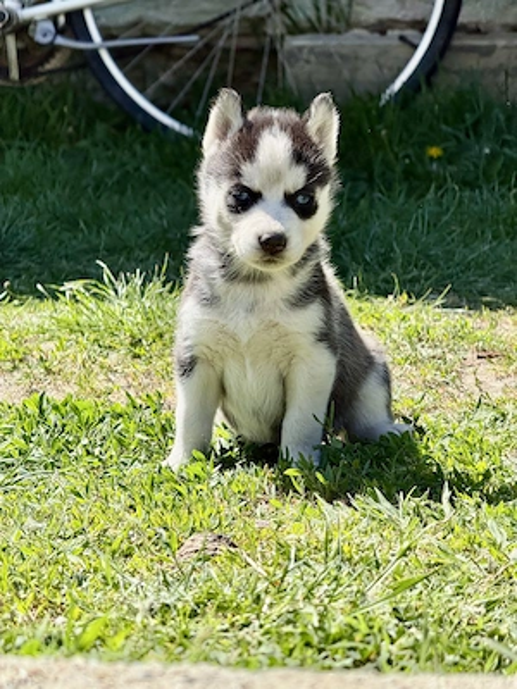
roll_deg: +0.7
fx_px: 2390
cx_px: 258
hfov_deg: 12.3
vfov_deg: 16.4
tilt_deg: -9.1
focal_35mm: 120
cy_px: 344
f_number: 2.8
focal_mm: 15.66
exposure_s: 1/990
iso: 64
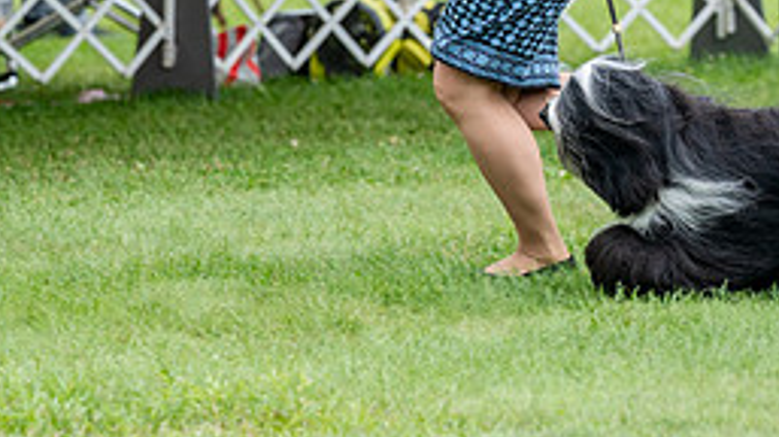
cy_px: -83
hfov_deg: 5.8
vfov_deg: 3.2
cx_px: 618
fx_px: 7718
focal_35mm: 374
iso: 400
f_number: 4.5
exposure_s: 1/400
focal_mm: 158
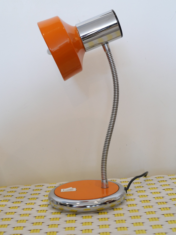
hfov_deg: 29.1
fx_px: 339
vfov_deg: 38.2
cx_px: 88
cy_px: 118
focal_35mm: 50
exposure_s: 1/60
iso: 1250
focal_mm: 25
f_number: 5
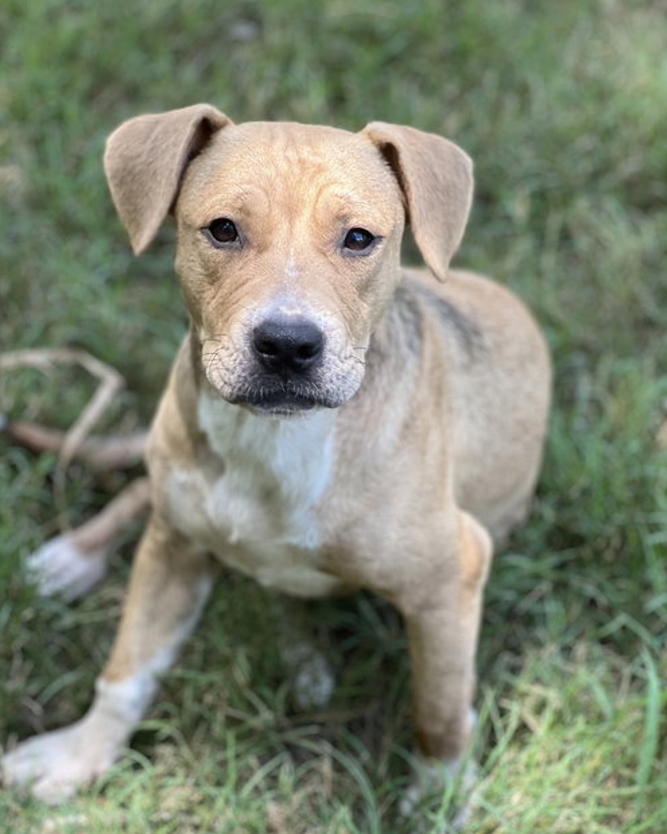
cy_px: 444
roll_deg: -3.0
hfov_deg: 18.9
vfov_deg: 23.6
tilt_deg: -41.6
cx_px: 331
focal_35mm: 81
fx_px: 1999
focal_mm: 9
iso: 64
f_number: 2.8
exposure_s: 1/121
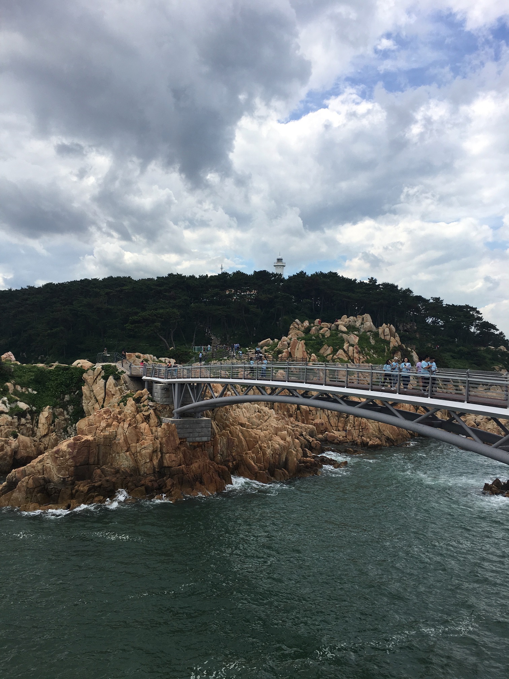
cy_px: 340
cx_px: 254
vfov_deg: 61.7
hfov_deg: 48.2
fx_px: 569
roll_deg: -2.6
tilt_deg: +2.6
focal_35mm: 29
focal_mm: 4.15
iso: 25
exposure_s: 1/1538
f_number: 2.2
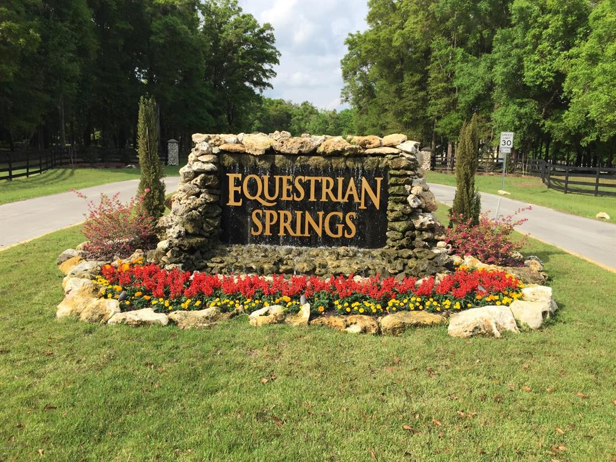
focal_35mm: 29
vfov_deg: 48.2
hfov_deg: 61.7
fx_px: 516
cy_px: 231
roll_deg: -2.9
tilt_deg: -8.0
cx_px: 308
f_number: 2.2
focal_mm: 4.15
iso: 32
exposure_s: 1/1364
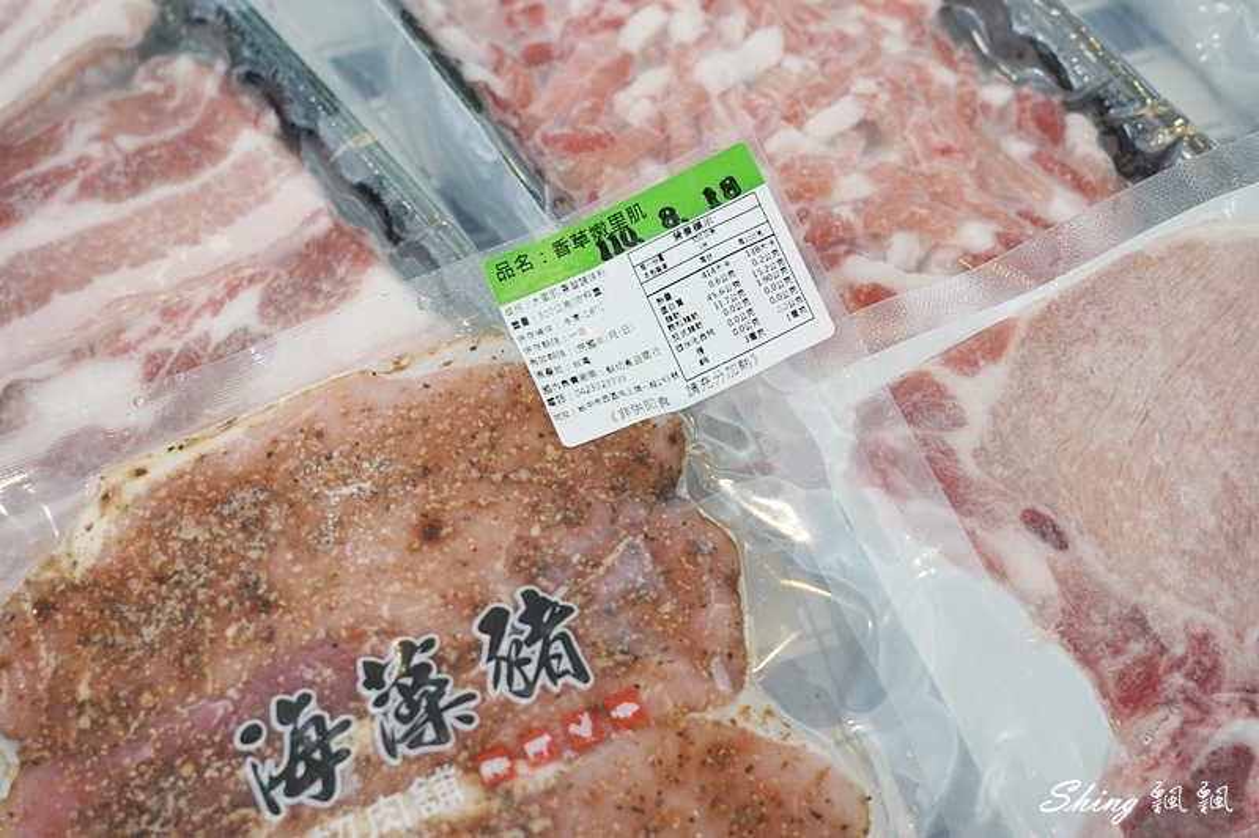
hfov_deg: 40.4
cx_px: 630
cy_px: 419
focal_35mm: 49
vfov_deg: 27.5
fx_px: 1713
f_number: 5.6
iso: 800
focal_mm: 49
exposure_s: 1/60
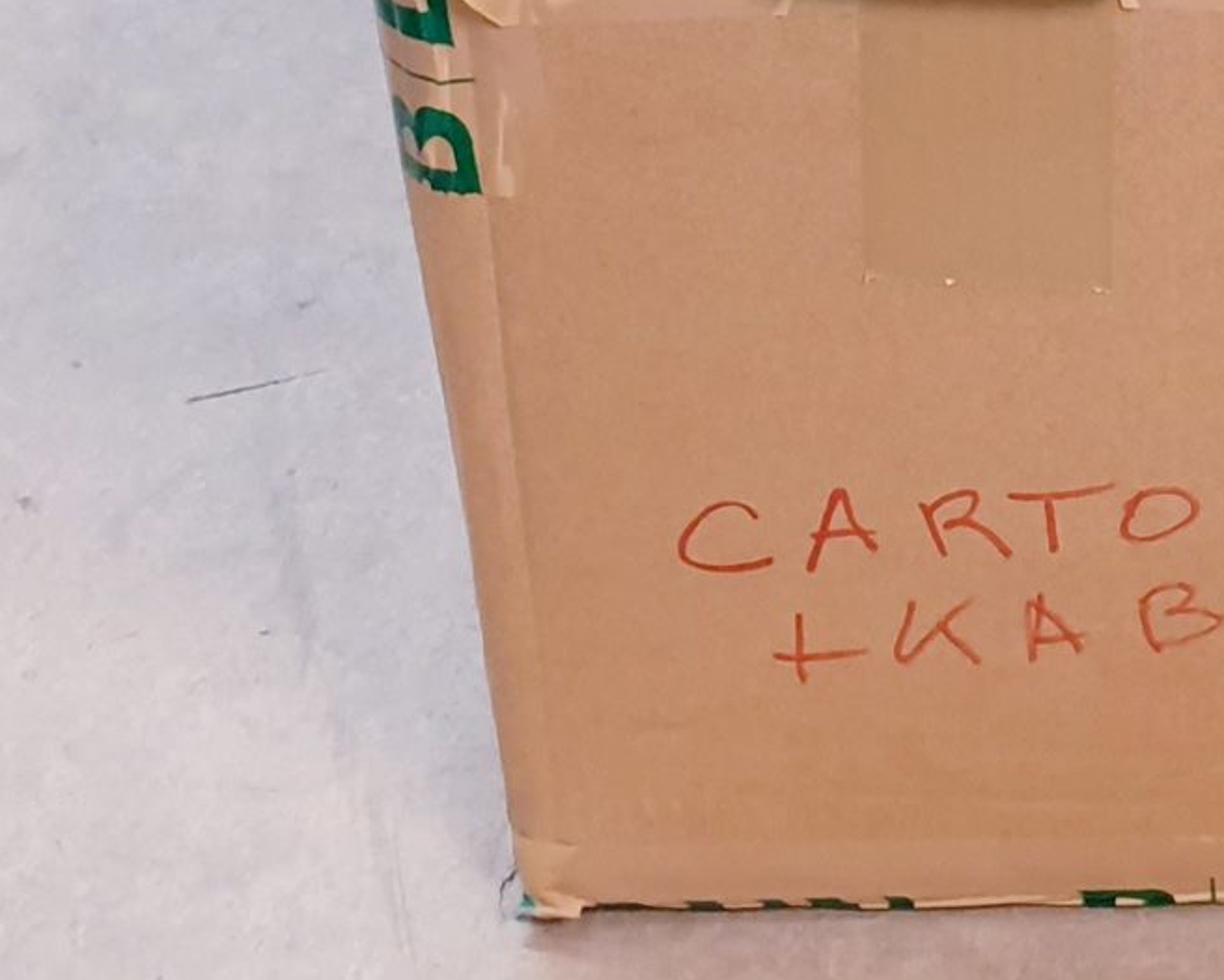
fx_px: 3587
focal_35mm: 99
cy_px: -689
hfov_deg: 18.2
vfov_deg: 14.1
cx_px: 1549
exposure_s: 1/50
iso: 250
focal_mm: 4.3
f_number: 2.4
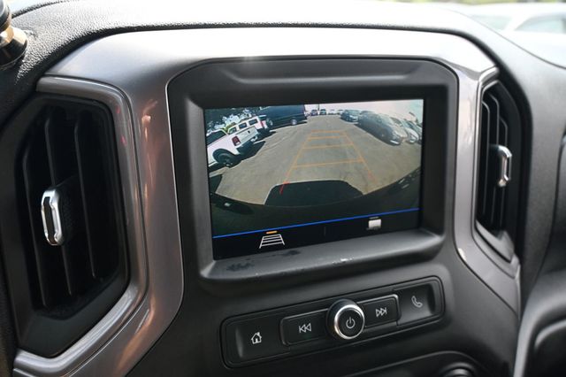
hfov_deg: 63.2
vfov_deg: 44.6
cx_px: 283
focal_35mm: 29
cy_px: 188
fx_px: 460
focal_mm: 19.5
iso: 360
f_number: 4
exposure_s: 1/250
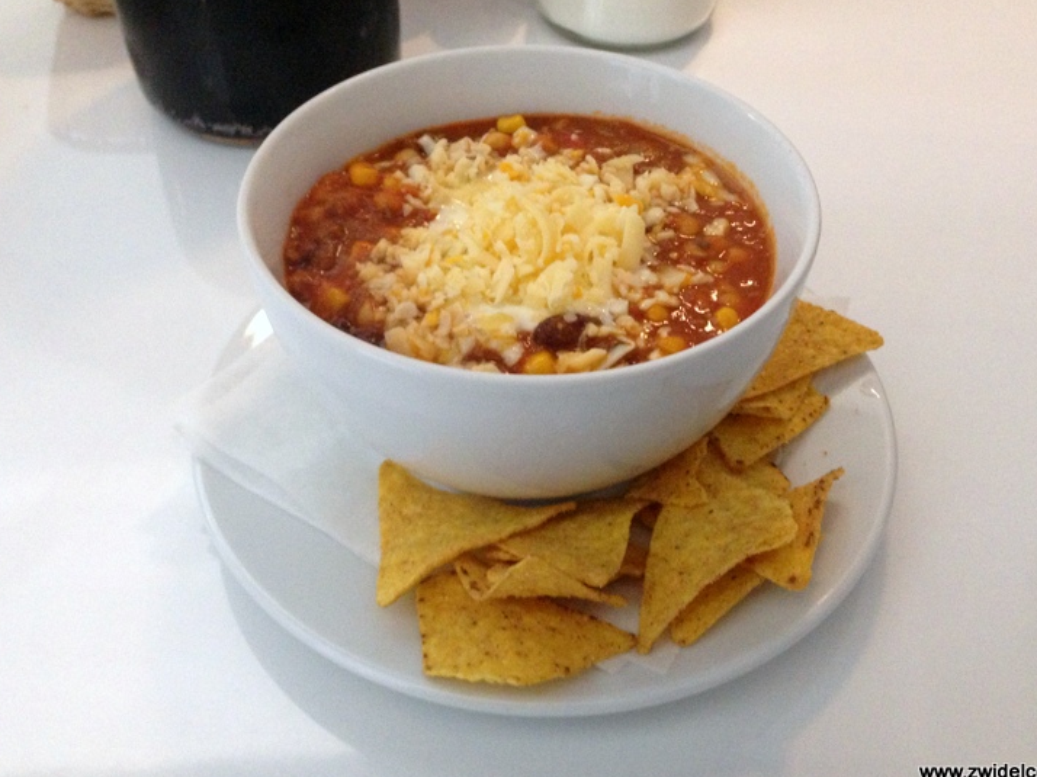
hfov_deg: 50.1
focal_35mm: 37
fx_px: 1108
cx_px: 536
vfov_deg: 38.6
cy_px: 372
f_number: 2.4
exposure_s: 1/20
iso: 400
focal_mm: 4.13
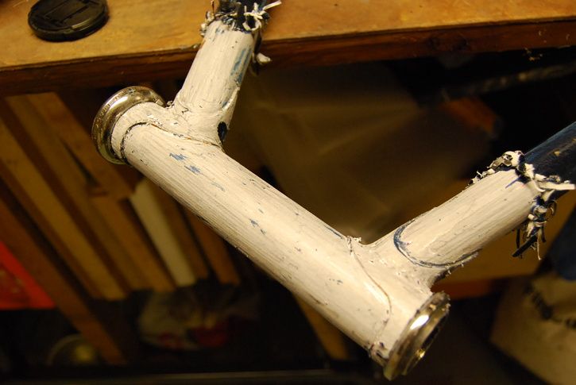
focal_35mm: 34
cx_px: 288
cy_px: 192
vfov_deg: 38.4
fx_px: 553
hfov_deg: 55.1
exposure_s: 1/30
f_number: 5
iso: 800
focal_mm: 23
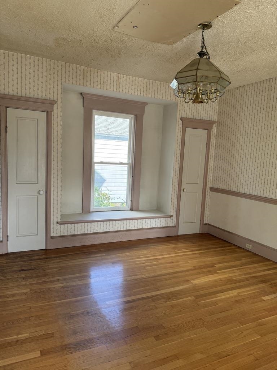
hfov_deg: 56.8
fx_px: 256
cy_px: 185
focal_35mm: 24
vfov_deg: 71.6
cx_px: 138
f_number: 1.78
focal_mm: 6.76
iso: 160
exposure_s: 1/243
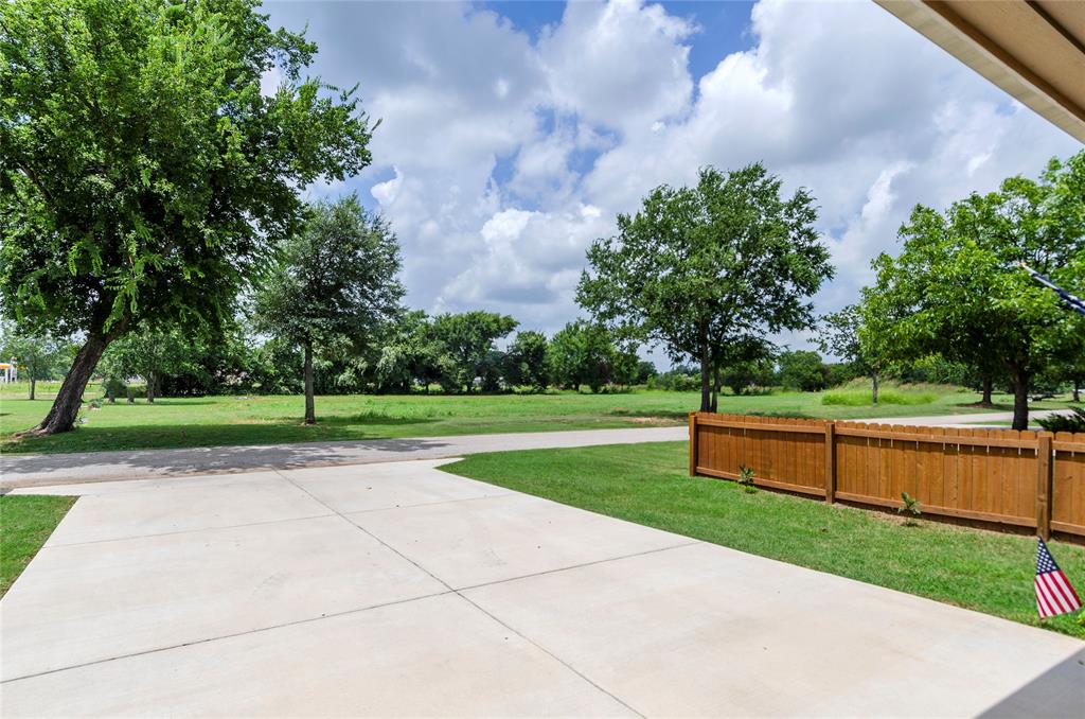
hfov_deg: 90.1
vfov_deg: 67.1
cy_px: 360
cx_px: 542
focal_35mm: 18
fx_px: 541
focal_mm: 12
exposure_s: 1/800
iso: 200
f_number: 8
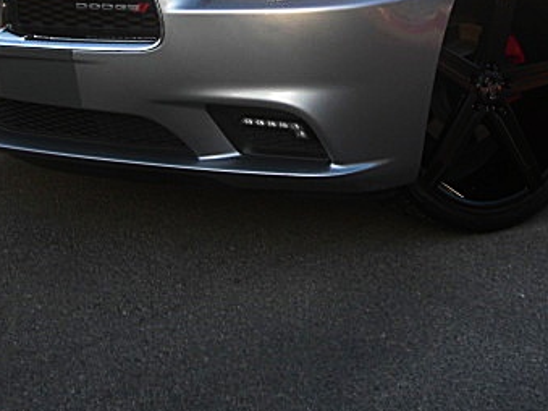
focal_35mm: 68
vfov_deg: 21.1
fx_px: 1076
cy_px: 34
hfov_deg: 28.5
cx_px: 317
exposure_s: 1/200
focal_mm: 6.3
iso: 50
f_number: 2.8
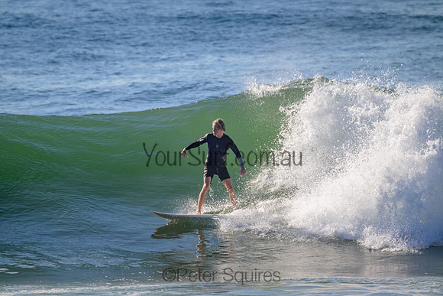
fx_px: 9846
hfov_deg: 2.6
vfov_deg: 1.7
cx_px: 222
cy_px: 148
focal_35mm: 800
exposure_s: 1/2000
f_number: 11
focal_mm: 800
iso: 800
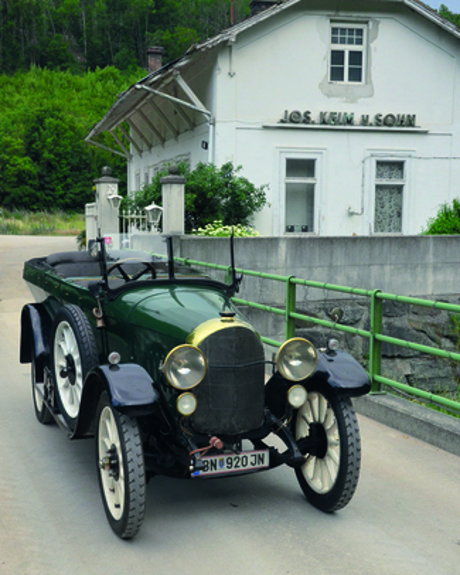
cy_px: 286
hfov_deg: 28.3
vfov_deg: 35.0
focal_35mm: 54
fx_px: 911
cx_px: 229
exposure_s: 1/500
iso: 2000
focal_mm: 31
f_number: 11
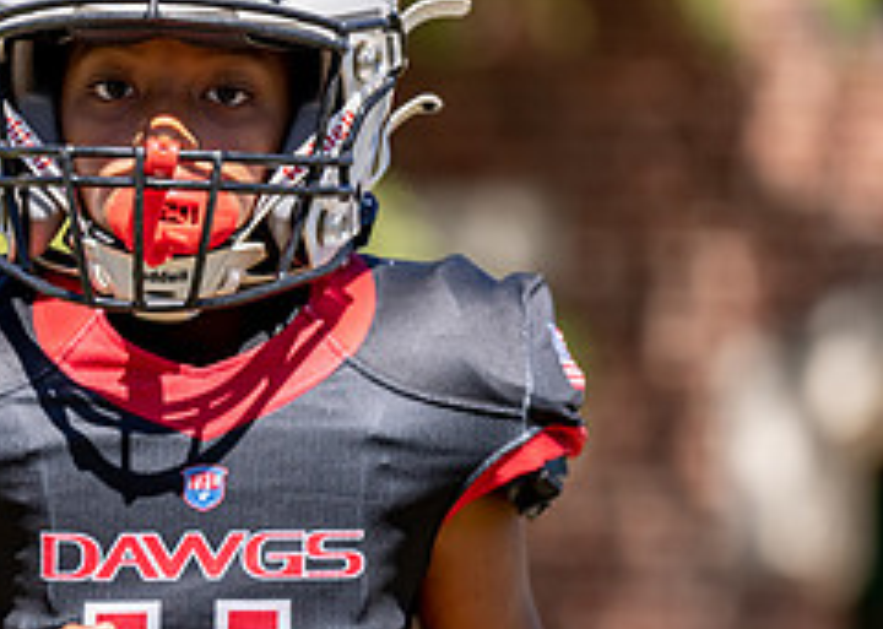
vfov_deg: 3.5
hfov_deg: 4.9
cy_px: 492
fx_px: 10348
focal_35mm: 413
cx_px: 169
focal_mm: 158
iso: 100
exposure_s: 1/1600
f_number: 2.8
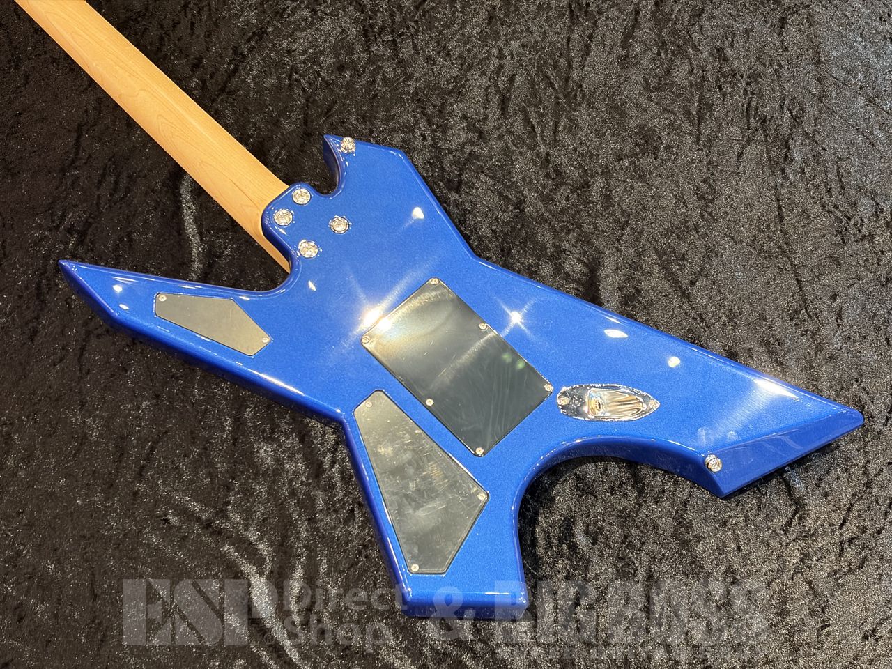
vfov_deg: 28.0
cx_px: 446
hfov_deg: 36.8
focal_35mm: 52
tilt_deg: -65.3
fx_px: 1340
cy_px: 334
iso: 250
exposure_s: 1/40
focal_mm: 5.96
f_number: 1.6
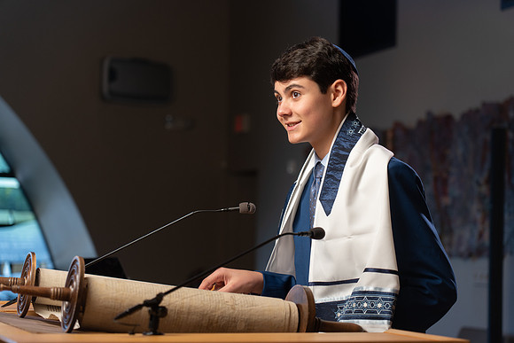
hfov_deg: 21.2
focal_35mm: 96
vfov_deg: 14.3
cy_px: 172
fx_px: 1371
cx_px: 257
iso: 500
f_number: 4
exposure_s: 1/250
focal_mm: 96
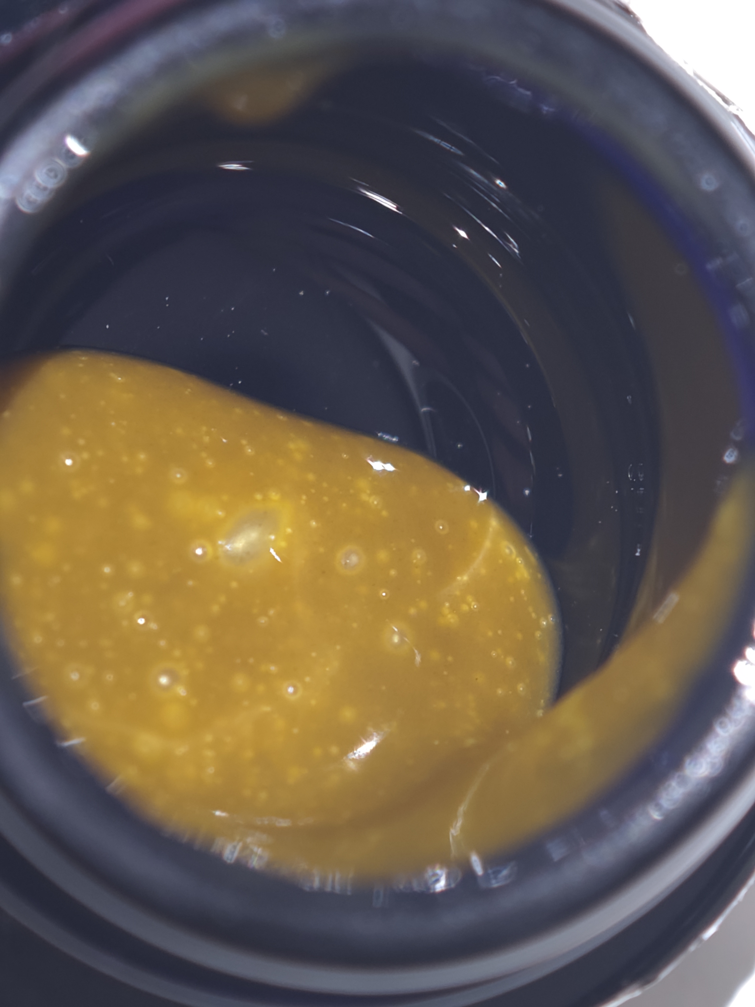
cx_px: 378
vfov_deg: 14.4
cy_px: 504
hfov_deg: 10.8
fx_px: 3984
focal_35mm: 137
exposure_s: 1/100
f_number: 1.8
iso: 200
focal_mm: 11.5
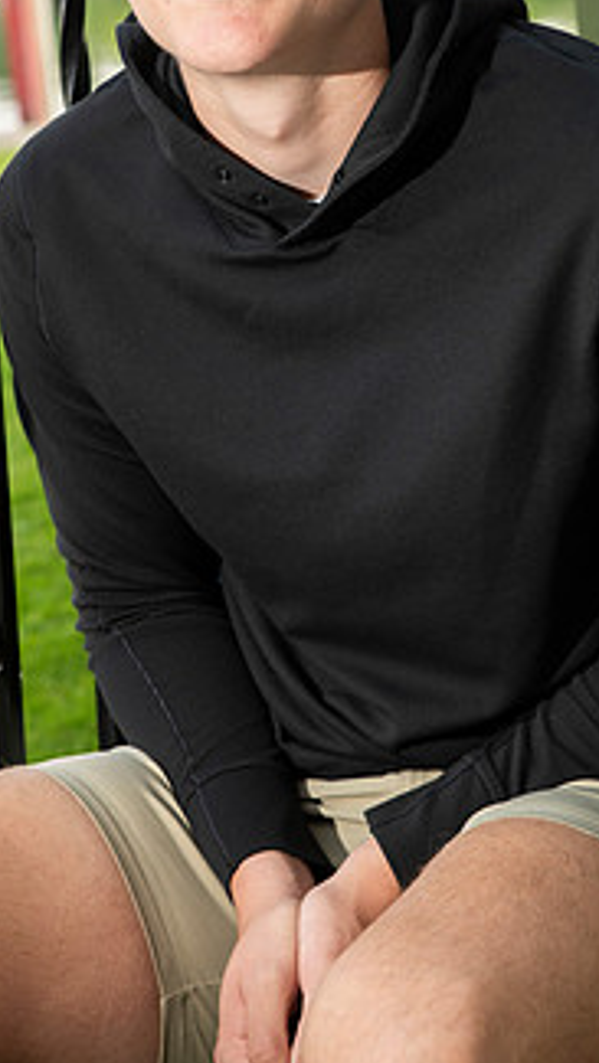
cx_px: 268
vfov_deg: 25.1
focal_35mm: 84
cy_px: 334
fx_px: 2370
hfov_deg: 14.4
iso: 320
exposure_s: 1/160
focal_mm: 58
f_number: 5.6
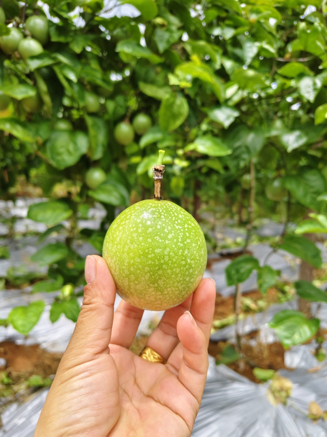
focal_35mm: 23
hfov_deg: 58.9
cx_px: 164
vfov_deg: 73.9
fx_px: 290
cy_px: 218
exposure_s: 1/718
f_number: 1.88
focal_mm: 5.56
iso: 50
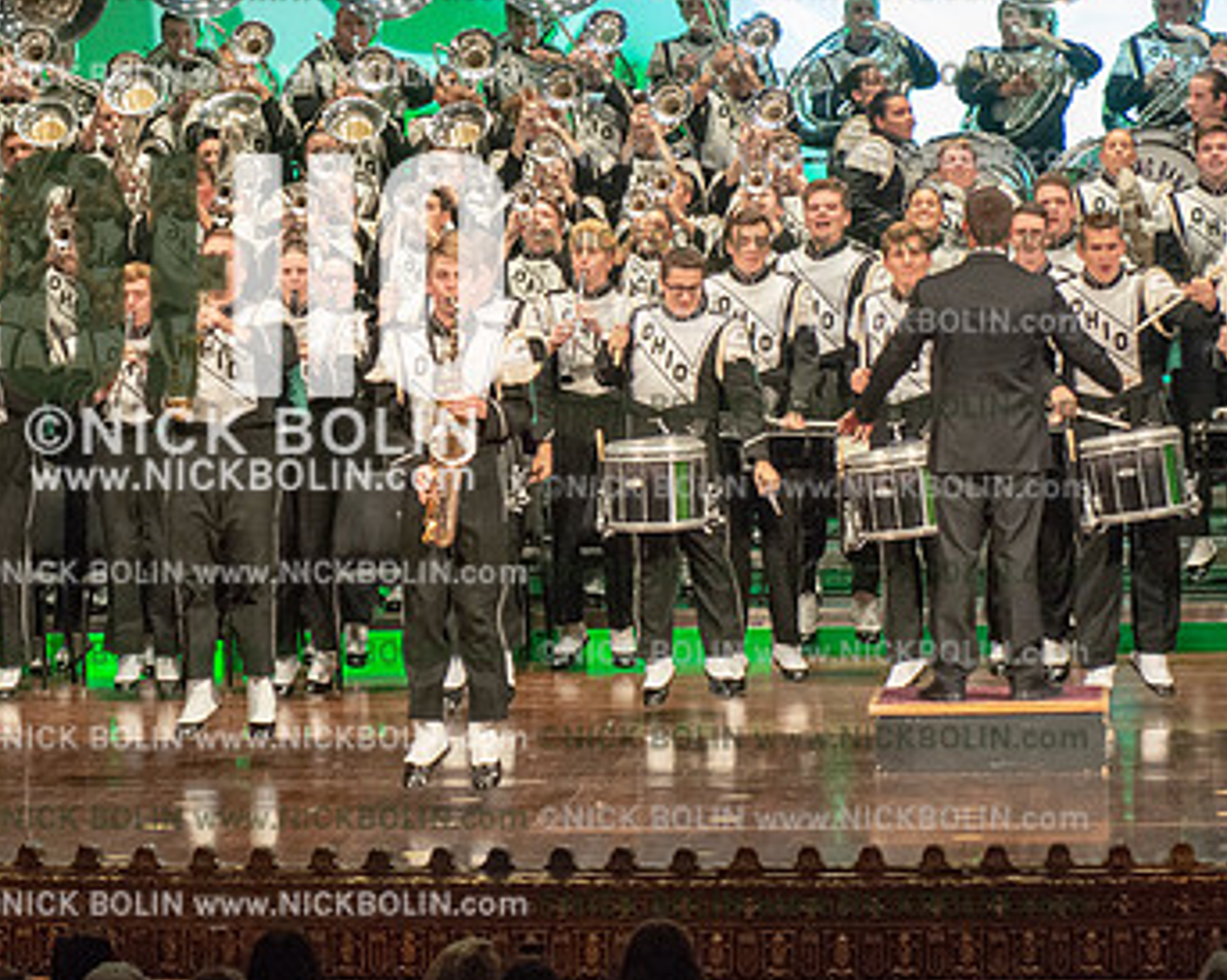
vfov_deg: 7.0
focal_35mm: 222
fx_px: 8057
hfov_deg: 8.7
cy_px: 322
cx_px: 250
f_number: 5.6
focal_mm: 140
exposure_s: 1/320
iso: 8000
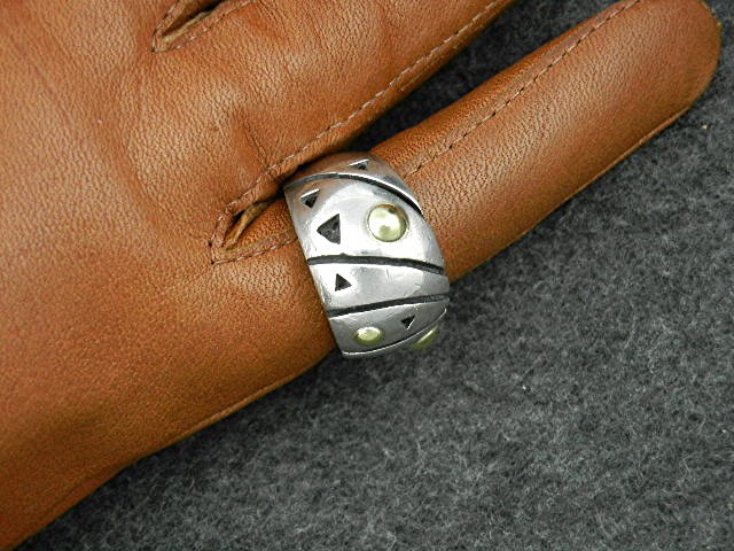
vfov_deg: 14.5
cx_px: 367
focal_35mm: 102
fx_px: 2163
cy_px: 276
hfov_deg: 19.3
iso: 200
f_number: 4.5
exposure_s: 1/3.3
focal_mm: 18.3
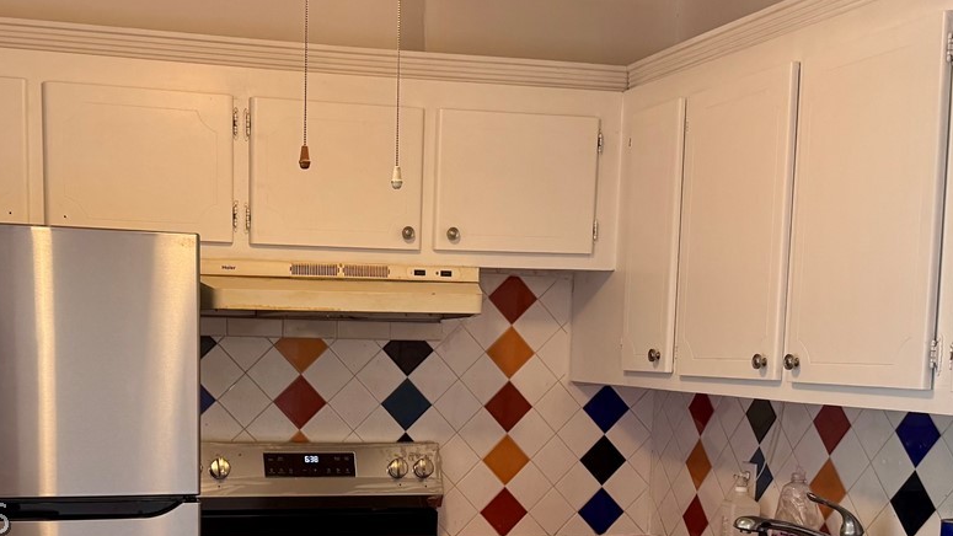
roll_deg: -1.1
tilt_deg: -7.3
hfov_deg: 38.4
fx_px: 1365
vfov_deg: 21.5
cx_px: 387
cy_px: 519
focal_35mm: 54
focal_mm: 6.76
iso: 160
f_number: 1.78
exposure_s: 1/60
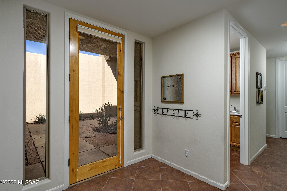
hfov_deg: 93.3
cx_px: 144
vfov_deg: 70.4
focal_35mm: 17
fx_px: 136
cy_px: 96
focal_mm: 17
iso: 200
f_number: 10
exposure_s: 1/160
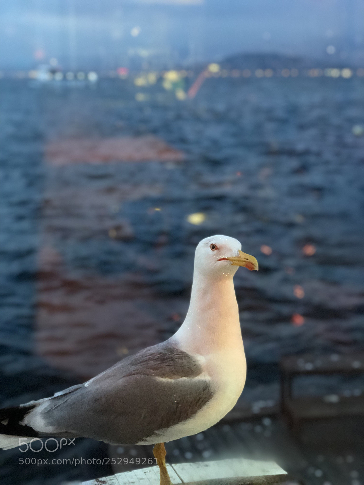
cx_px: 182
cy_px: 242
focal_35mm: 57
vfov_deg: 33.8
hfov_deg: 25.7
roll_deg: +0.4
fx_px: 799
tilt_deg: -12.6
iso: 1250
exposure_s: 1/50
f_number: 2.8
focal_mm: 6.6
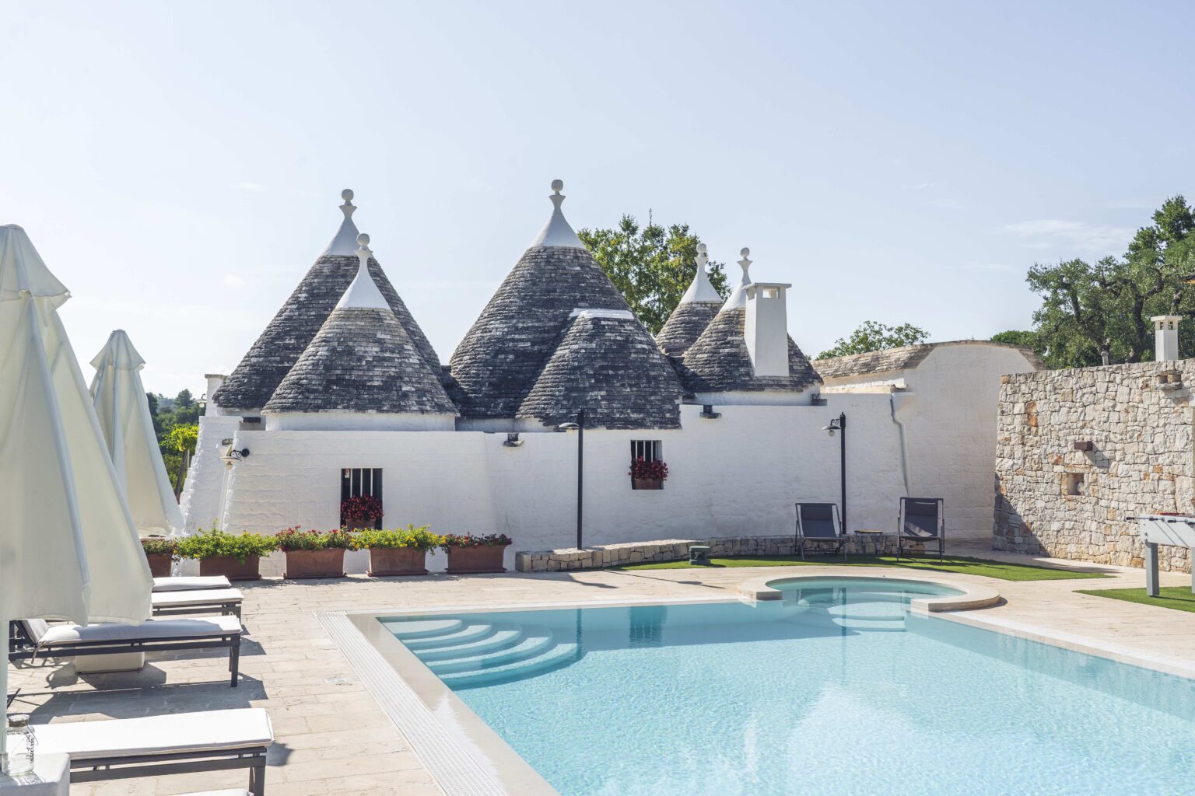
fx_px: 1129
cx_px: 598
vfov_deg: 38.9
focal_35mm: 34
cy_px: 398
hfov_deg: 55.8
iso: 200
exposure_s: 1/640
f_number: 10
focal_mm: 34
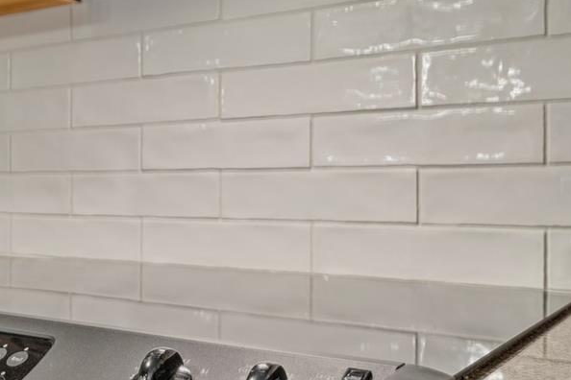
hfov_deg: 38.3
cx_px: 122
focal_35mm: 50
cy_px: 217
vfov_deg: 27.0
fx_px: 793
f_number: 8
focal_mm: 29
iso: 200
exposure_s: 4
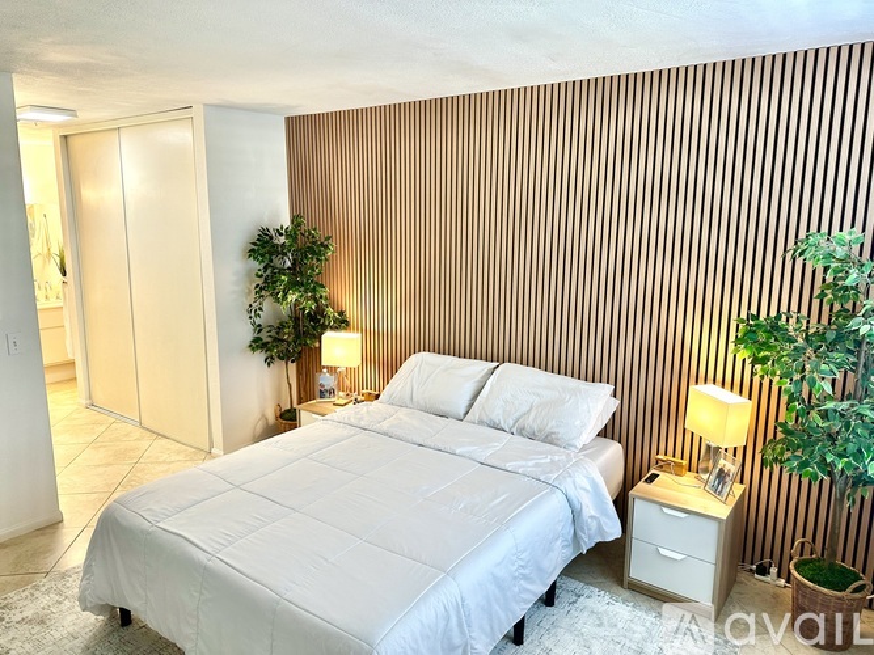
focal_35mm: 24
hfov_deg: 71.6
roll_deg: -0.1
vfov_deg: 56.8
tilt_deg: -10.0
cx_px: 437
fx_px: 606
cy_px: 328
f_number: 1.78
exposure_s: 1/60
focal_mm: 6.86
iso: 160
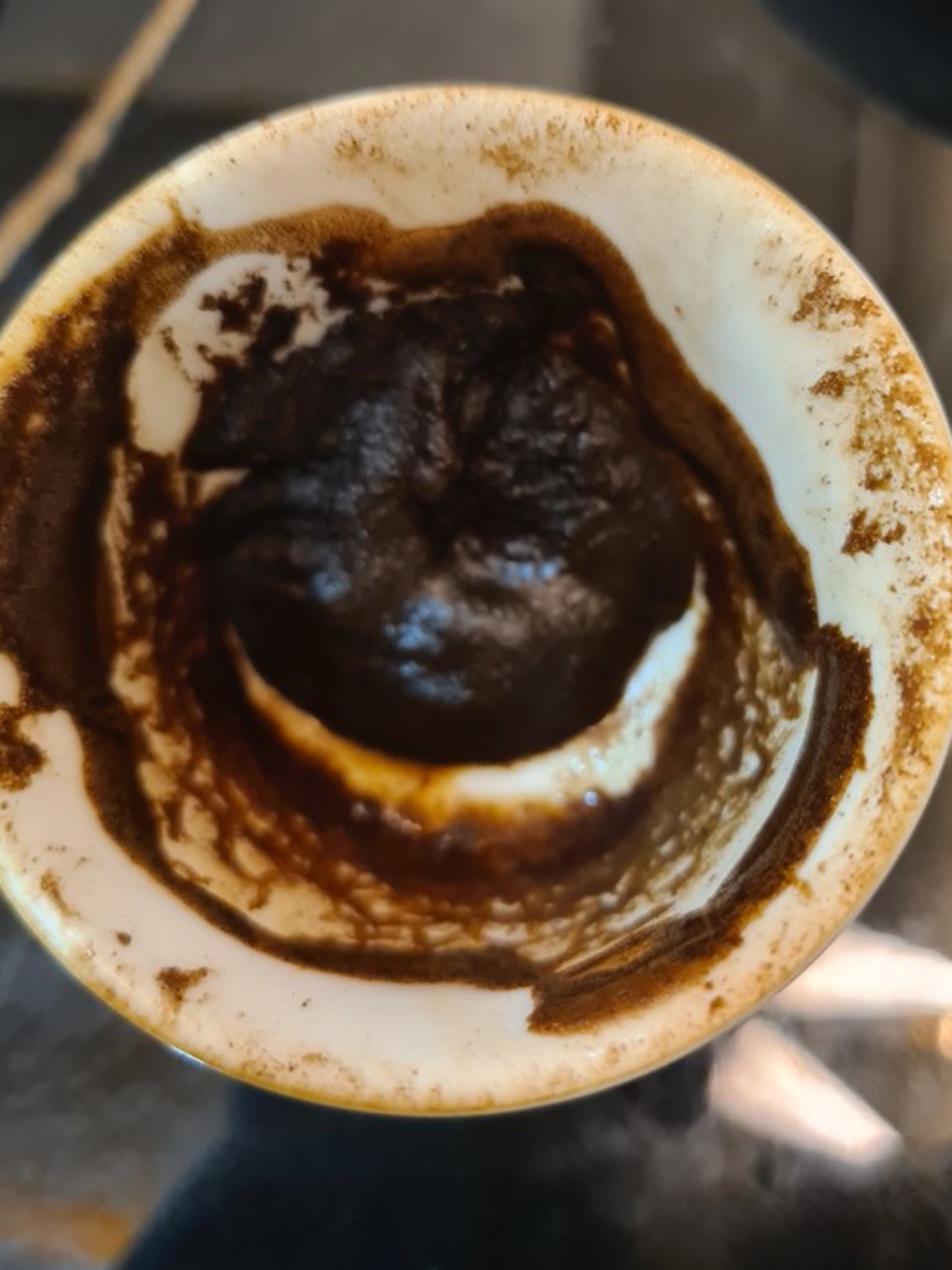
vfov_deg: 53.8
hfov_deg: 41.8
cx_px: 503
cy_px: 552
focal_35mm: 34
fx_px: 1247
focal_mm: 5.4
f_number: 1.8
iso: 640
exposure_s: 1/25
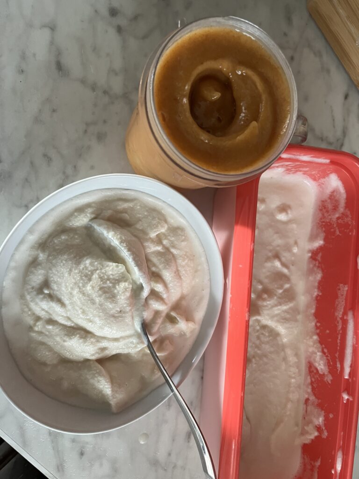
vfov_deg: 67.3
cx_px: 180
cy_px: 240
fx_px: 360
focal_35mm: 26
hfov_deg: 53.1
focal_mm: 5.1
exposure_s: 1/47
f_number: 1.6
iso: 500
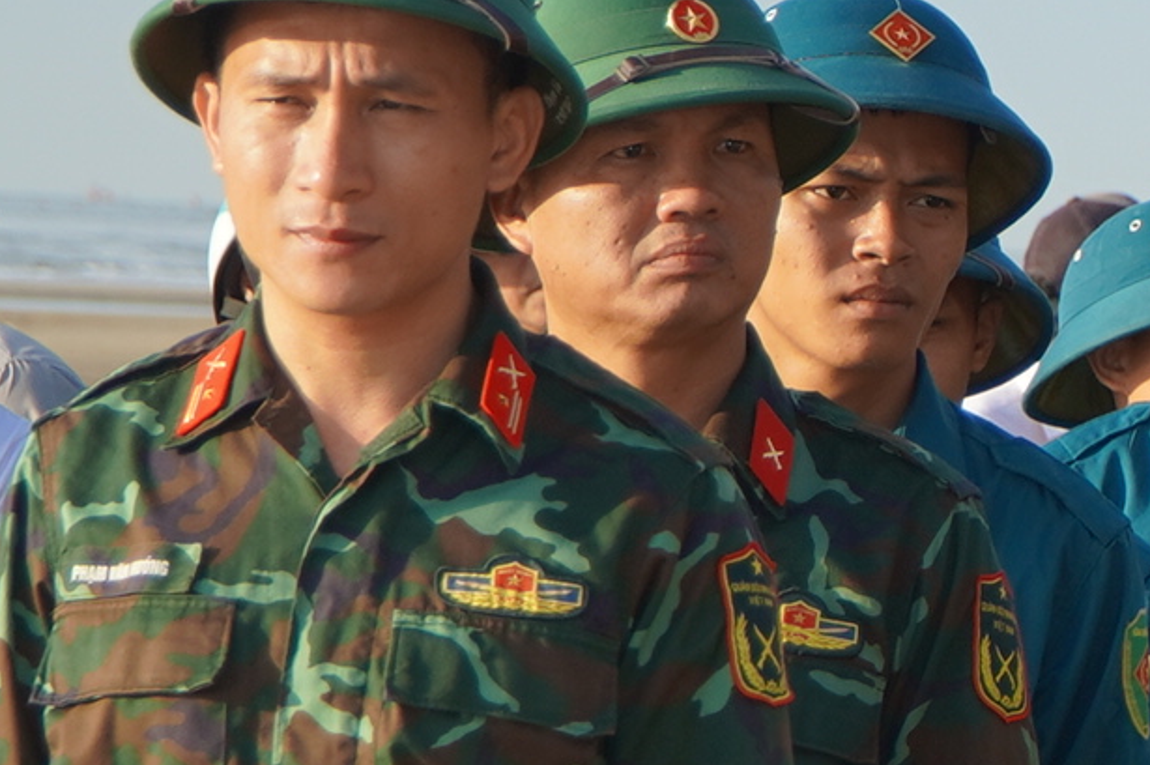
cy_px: 1055
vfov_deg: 3.7
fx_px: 11952
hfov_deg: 5.4
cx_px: 2162
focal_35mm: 374
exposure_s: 1/320
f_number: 4.5
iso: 100
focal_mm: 51
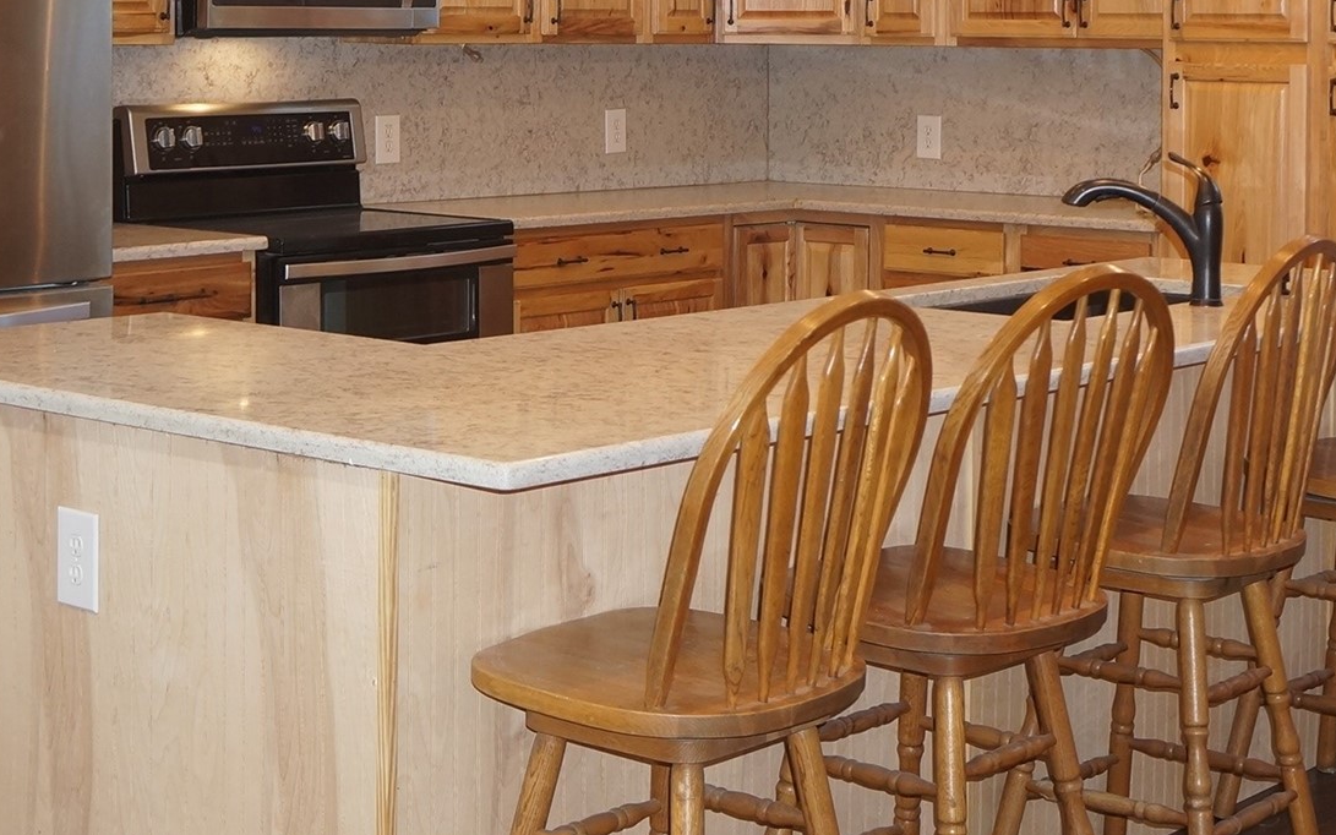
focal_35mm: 67
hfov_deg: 30.5
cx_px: 806
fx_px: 2440
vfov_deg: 19.2
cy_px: 149
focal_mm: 22
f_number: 4
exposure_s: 1/60
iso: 500
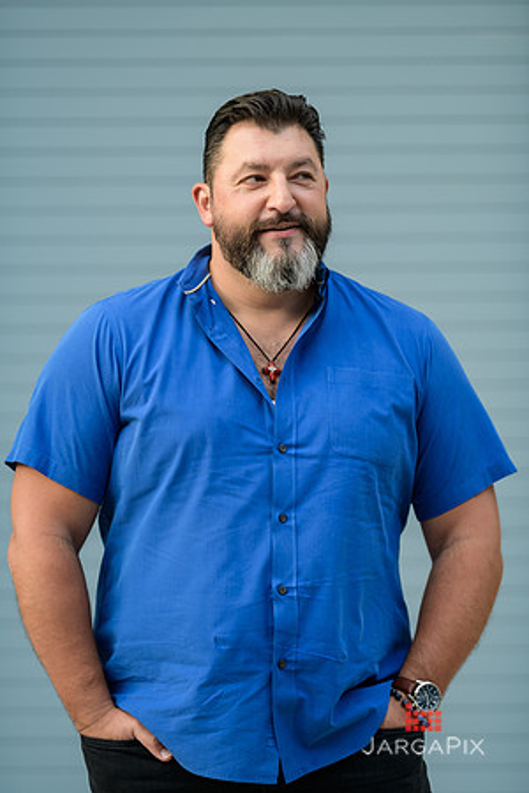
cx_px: 264
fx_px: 2975
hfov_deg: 10.2
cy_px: 396
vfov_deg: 15.2
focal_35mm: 135
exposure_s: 1/250
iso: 200
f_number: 2
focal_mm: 135
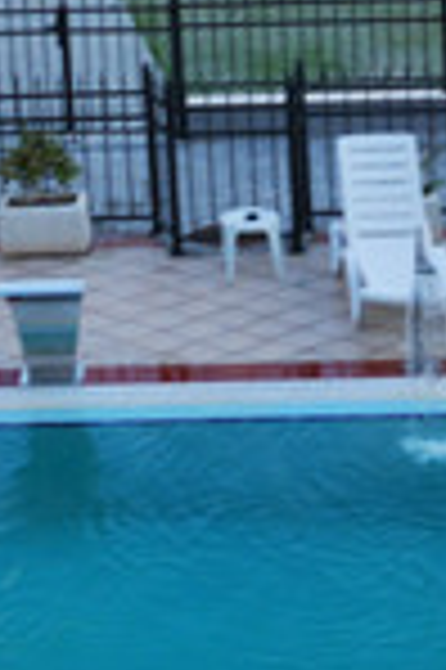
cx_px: 171
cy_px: -108
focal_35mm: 121
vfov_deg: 16.3
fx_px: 2254
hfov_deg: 11.3
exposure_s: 1/163
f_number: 1.8
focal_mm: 5.58
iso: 50
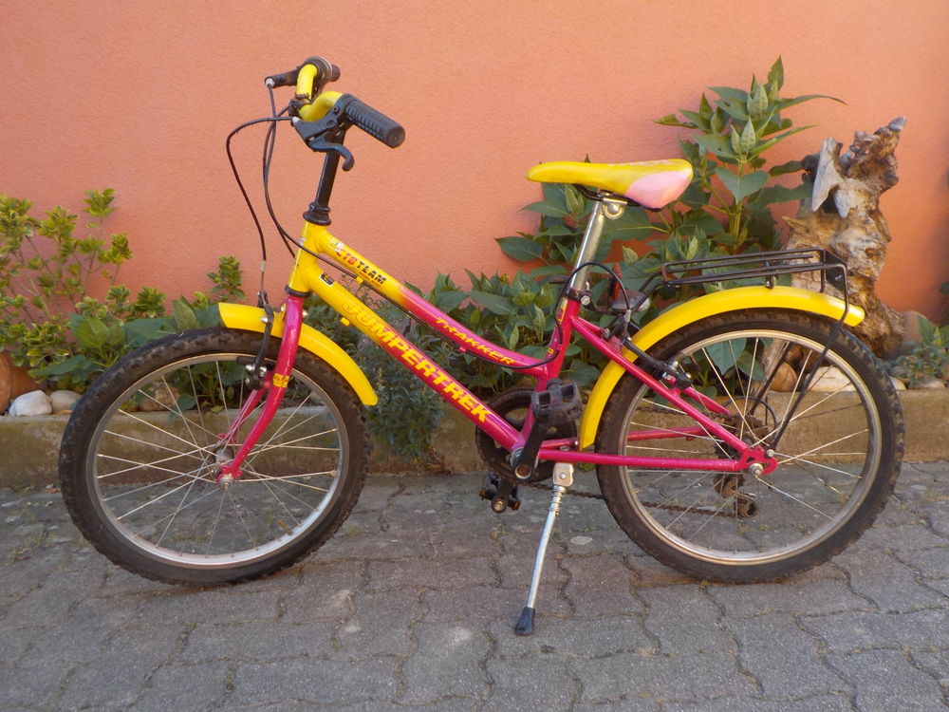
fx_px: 822
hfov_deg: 60.0
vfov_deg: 46.8
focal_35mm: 30
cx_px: 474
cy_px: 356
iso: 125
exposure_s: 1/100
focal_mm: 4.1
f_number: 3.3
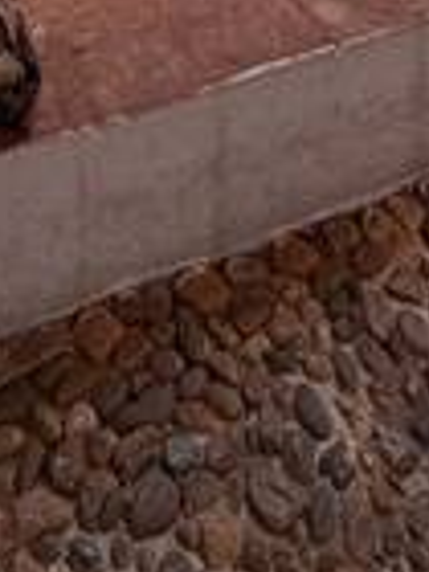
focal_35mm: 64
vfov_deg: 17.4
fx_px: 1058
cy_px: -658
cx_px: -90
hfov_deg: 21.3
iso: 50
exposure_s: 1/502
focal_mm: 2.22
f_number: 2.2
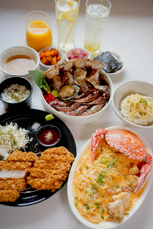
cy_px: 114
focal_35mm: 35
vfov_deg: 54.4
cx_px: 76
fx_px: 223
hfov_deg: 37.9
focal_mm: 35
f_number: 2.8
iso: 640
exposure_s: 1/320
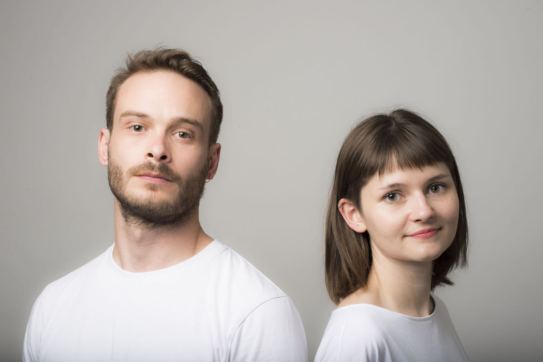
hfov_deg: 23.9
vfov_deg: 16.1
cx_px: 272
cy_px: 181
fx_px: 1282
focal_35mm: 85
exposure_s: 1/200
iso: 100
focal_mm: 85
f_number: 11
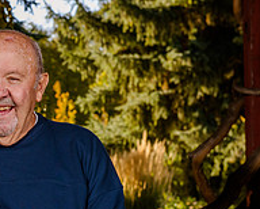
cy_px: 208
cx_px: -93
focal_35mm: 198
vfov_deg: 7.8
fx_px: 1525
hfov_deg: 9.5
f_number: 8
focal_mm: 70
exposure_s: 1/200
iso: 500
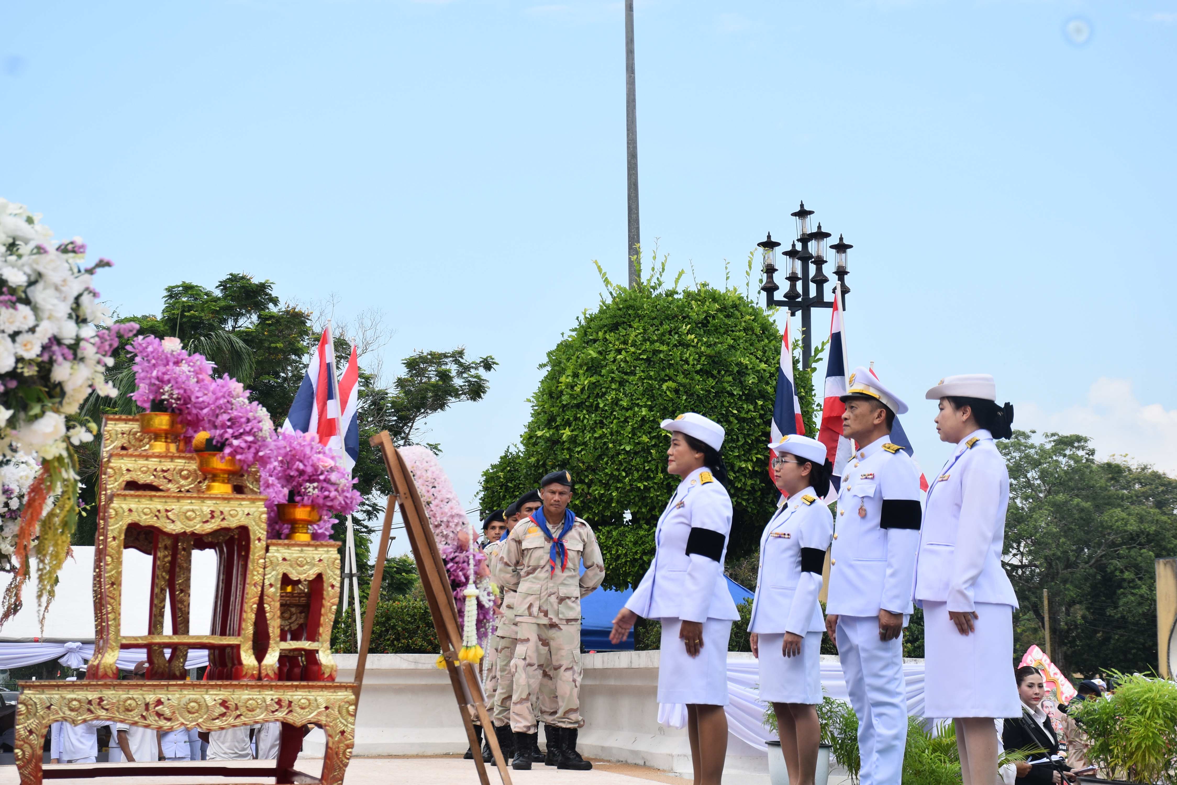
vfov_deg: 18.2
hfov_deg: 27.0
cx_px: 588
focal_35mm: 75
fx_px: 2453
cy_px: 392
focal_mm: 50
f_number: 8
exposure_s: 1/320
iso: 200
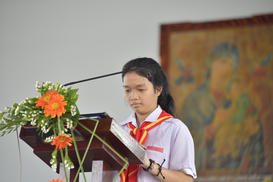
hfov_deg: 6.9
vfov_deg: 4.6
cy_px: 91
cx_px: 136
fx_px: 2275
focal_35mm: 300
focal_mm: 300
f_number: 5.6
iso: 1100
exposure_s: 1/320
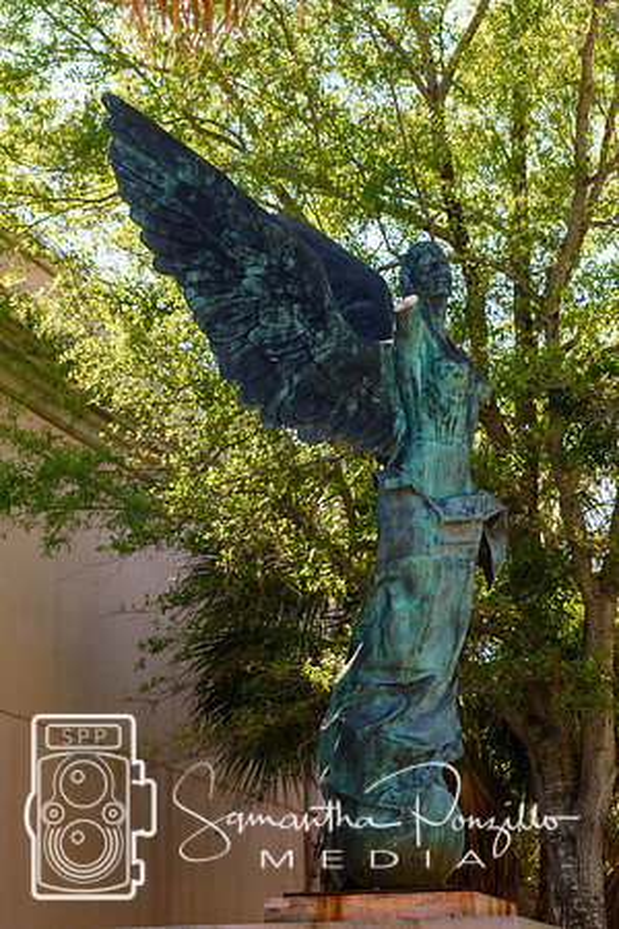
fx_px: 2708
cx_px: 310
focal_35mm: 105
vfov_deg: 19.5
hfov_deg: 13.0
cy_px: 464
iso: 320
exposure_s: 1/500
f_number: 5.6
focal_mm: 70
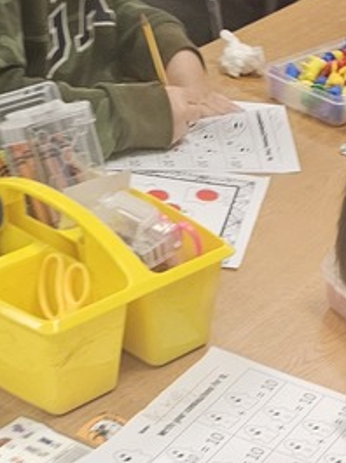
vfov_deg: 19.6
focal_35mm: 89
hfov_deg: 16.4
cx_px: 278
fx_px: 1189
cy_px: 664
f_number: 1.7
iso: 200
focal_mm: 6.3
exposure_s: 1/120
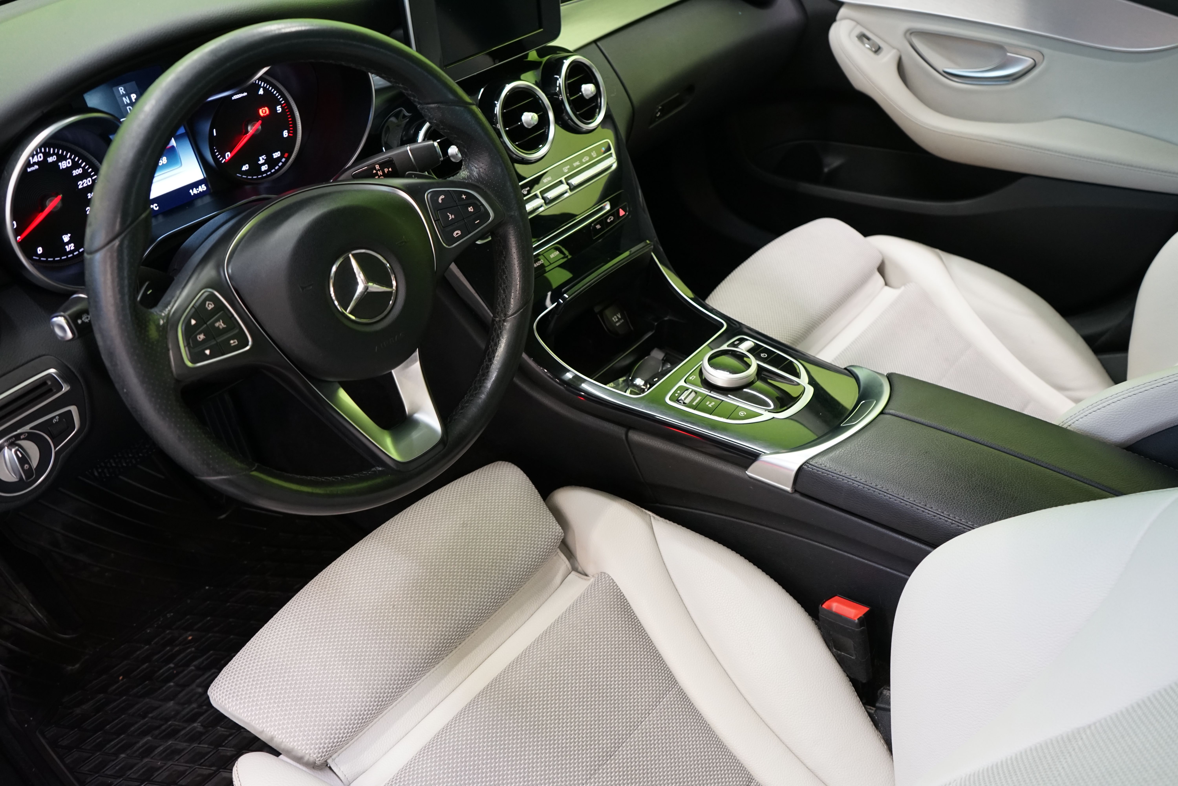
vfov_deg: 45.0
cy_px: 393
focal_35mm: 29
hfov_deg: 63.7
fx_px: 949
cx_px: 589
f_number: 5
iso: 1600
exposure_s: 1/20
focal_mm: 29
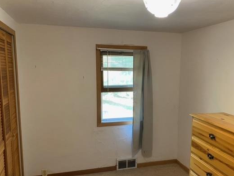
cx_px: 130
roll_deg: -1.0
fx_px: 216
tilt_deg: -7.1
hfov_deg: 56.7
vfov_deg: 44.1
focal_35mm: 32
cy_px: 98
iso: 400
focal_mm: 4.25
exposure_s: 1/60
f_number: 1.8
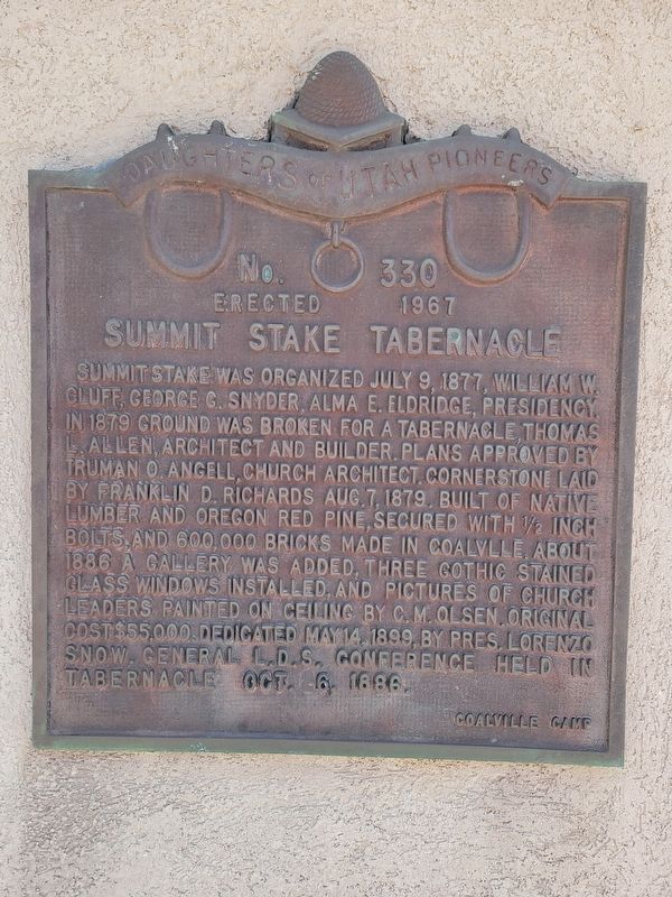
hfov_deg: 53.1
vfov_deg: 67.3
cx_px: 336
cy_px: 448
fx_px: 673
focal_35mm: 26
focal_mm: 5.4
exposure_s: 1/330
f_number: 1.8
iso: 40
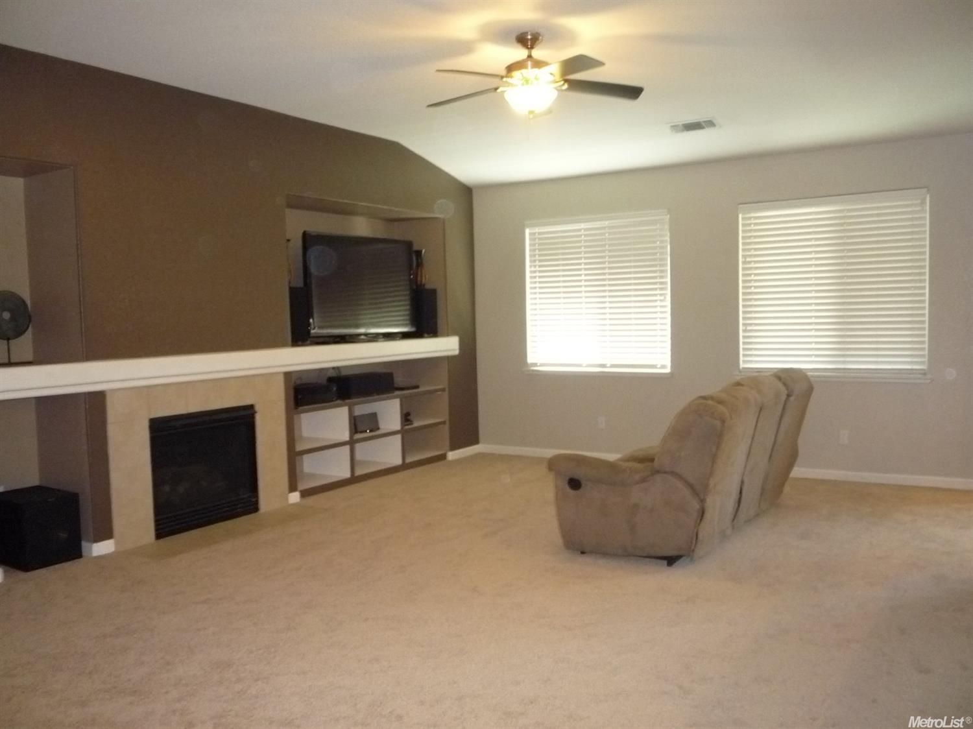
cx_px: 486
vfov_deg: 46.8
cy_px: 364
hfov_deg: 60.0
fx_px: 843
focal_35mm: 30
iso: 500
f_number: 3.3
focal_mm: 5.2
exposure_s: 1/30
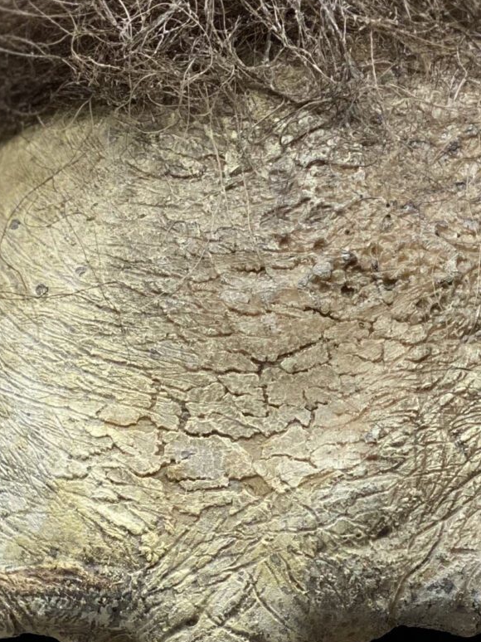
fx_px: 3188
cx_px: 351
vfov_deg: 11.3
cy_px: 761
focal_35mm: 172
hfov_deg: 8.6
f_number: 2
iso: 64
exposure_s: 1/120
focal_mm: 6
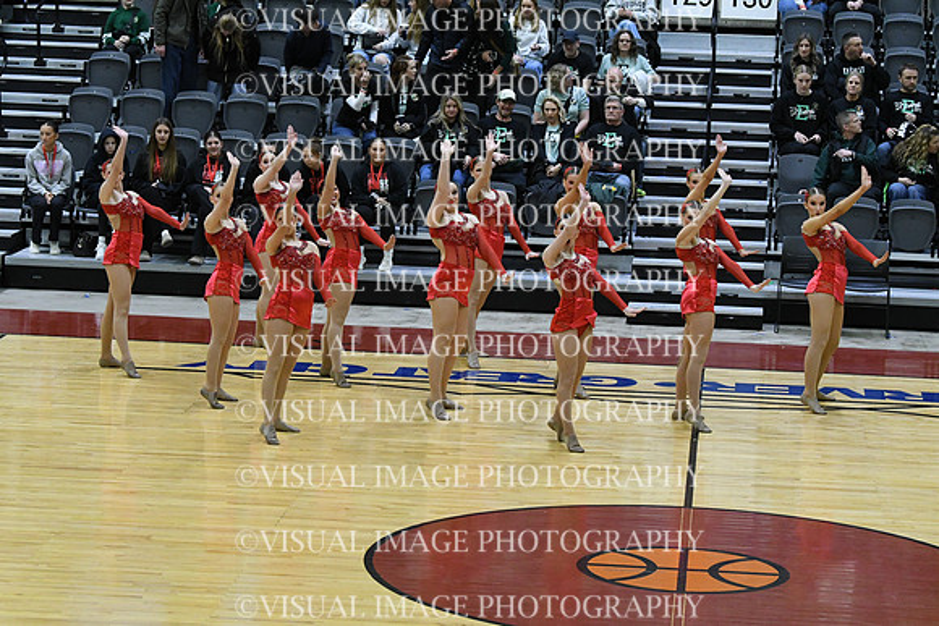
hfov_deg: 17.5
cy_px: 313
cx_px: 470
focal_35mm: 117
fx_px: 3052
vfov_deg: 11.7
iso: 5000
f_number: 4
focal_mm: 78
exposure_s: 1/500
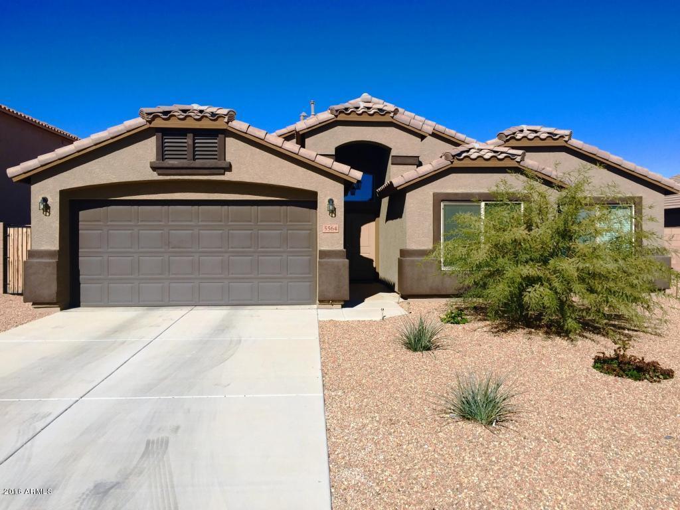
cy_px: 255
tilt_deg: +0.1
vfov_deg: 48.2
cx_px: 340
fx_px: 570
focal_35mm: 29
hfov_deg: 61.7
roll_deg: -0.3
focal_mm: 4.15
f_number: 2.2
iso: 32
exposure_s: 1/1068
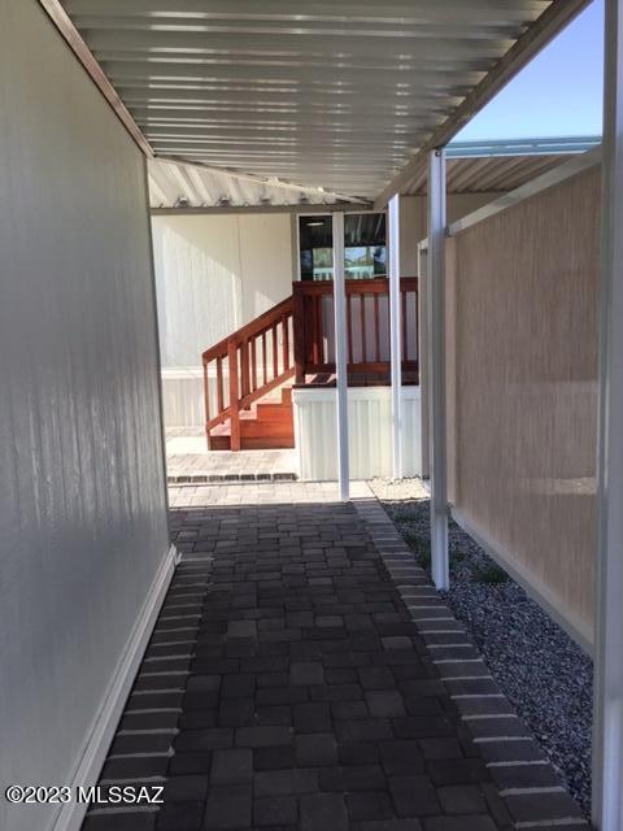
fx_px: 744
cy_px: 416
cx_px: 312
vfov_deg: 58.4
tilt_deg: -7.4
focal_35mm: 31
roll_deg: +1.8
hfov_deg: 45.4
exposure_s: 1/413
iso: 25
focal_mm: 3.3
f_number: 2.4
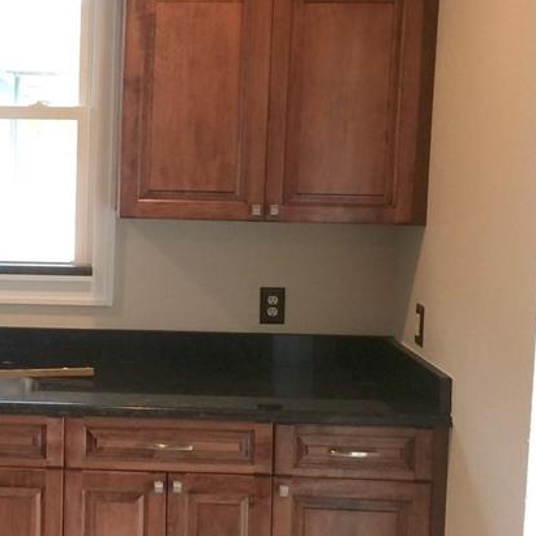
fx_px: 1156
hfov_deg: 24.8
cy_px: 224
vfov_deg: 26.1
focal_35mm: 66
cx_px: -13
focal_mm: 4.12
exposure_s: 1/30
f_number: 2.2
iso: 40
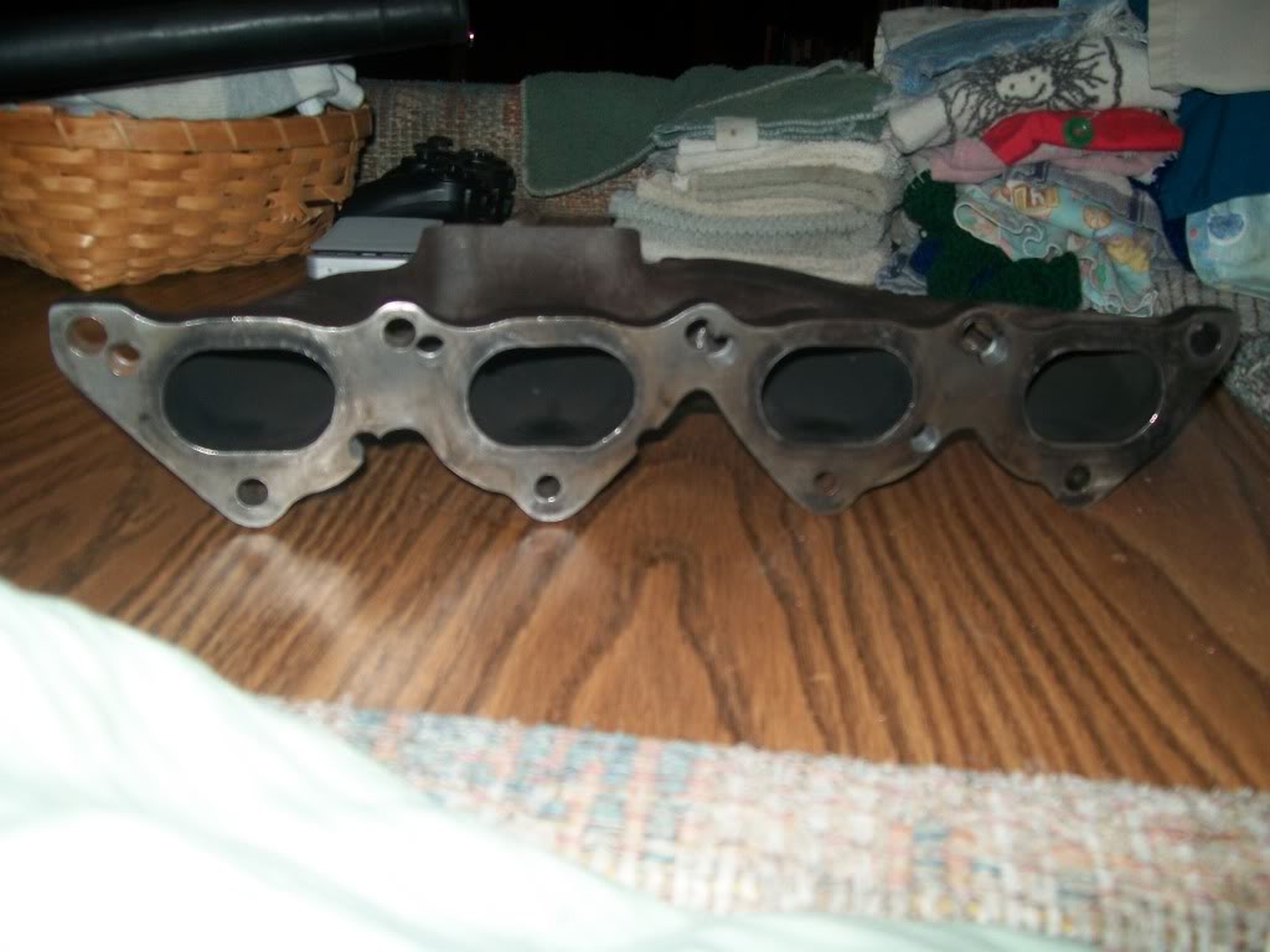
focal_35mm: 36
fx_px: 1321
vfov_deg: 39.7
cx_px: 635
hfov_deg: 51.4
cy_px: 476
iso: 80
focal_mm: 6
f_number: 2.7
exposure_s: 1/30
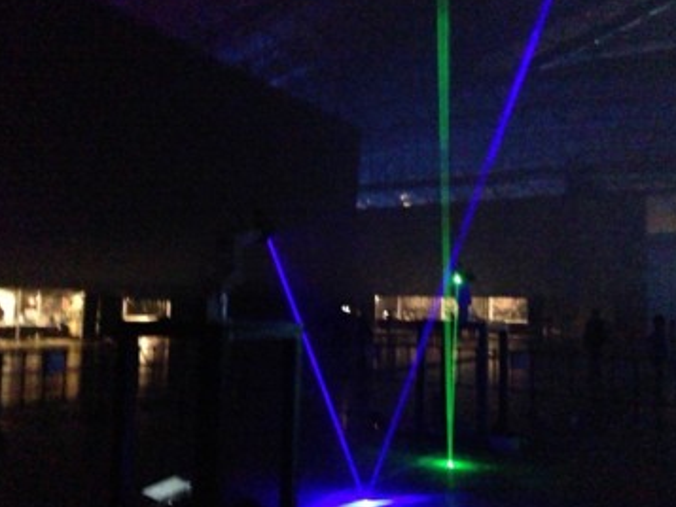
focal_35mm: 37
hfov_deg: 50.1
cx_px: 337
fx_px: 723
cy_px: 259
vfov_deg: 38.7
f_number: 2.4
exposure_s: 1/15
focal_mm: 4.13
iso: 3200
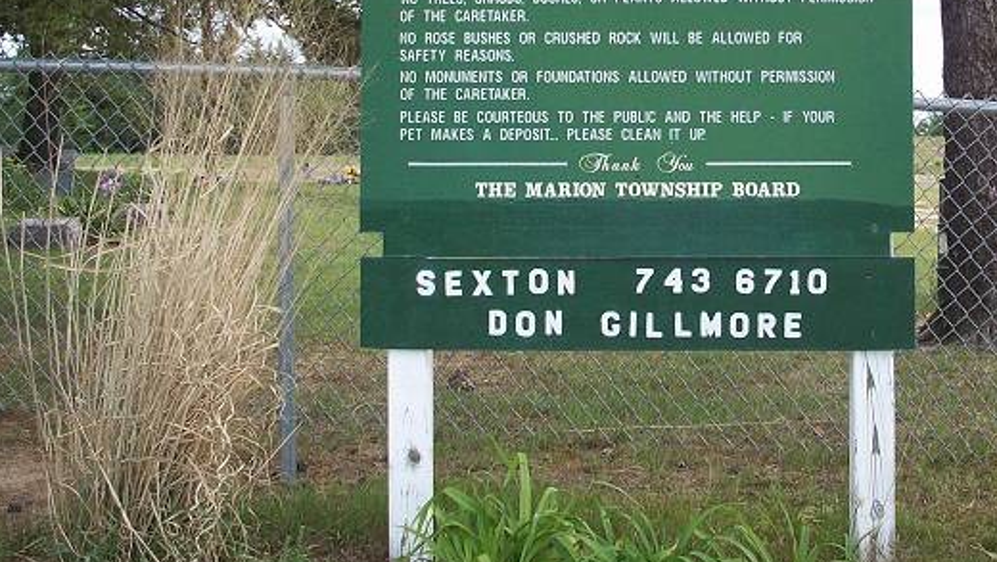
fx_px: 1640
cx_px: 661
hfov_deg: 33.5
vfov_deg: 19.2
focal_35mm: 62
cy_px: 88
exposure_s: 1/465
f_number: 2.8
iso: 80
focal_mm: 6.2
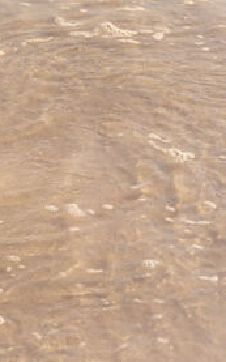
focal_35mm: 168
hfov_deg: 7.6
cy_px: -397
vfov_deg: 11.1
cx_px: -192
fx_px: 1656
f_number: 2.8
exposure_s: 1/5000
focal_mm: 38
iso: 160
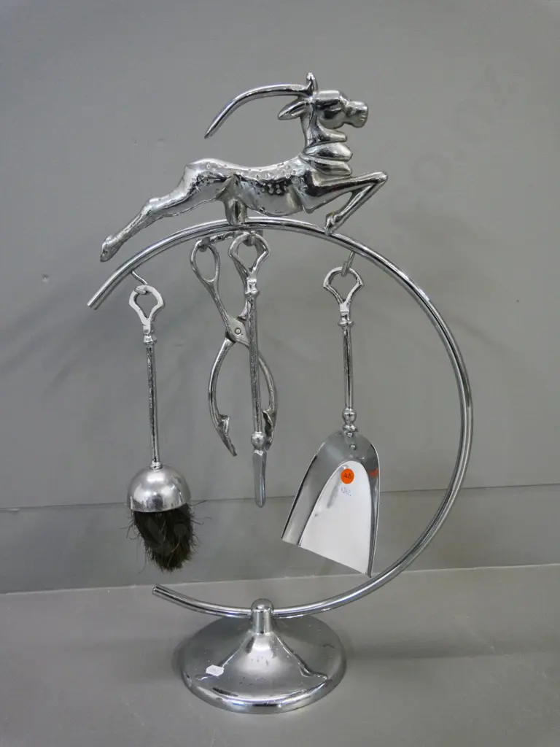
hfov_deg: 46.8
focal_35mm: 30
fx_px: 647
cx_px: 280
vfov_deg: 60.0
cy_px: 374
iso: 3200
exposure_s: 1/200
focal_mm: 15
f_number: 4
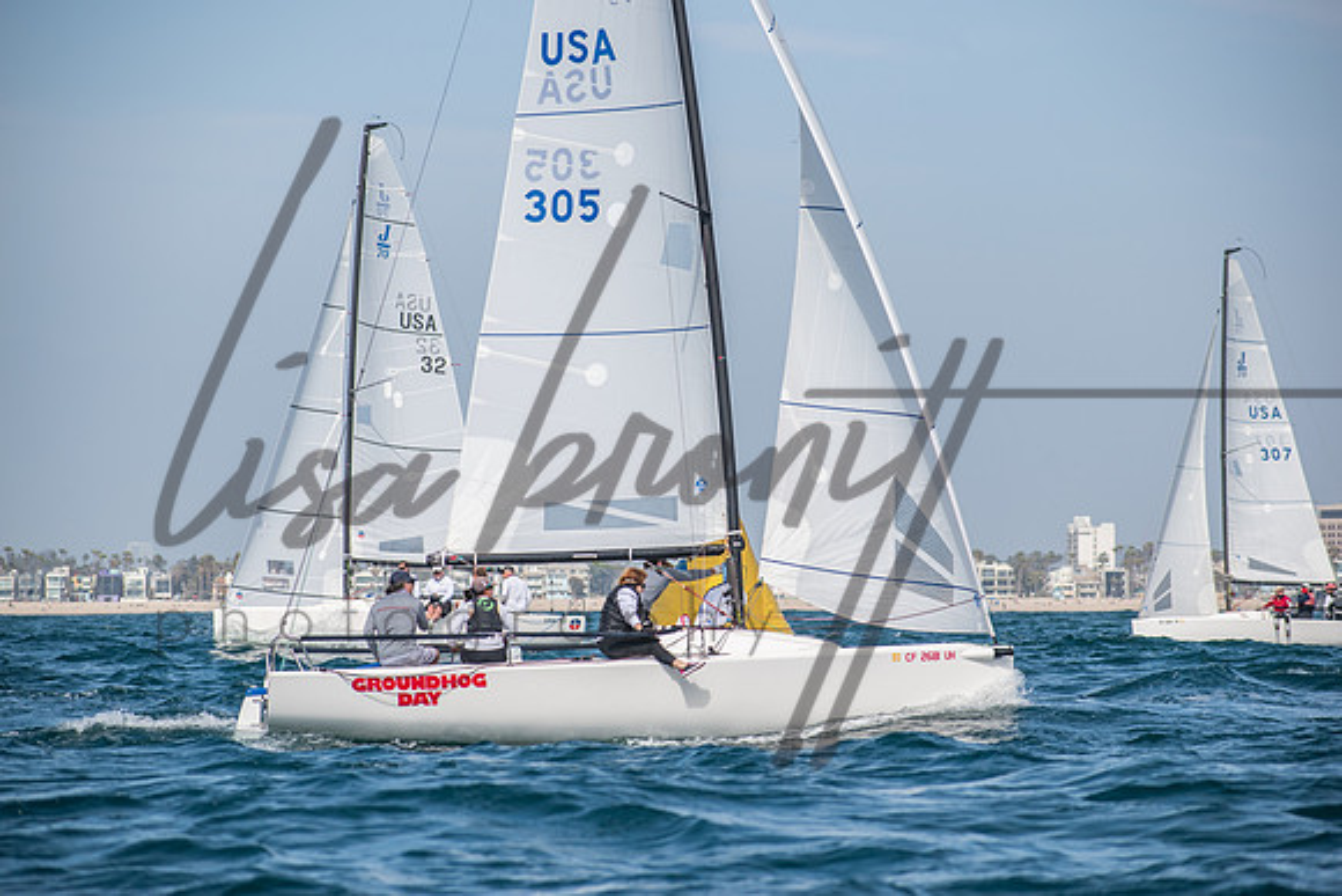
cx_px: 671
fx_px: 7271
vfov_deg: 7.0
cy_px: 448
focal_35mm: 195
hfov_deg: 10.5
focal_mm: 130
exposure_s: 1/1250
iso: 200
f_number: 6.3
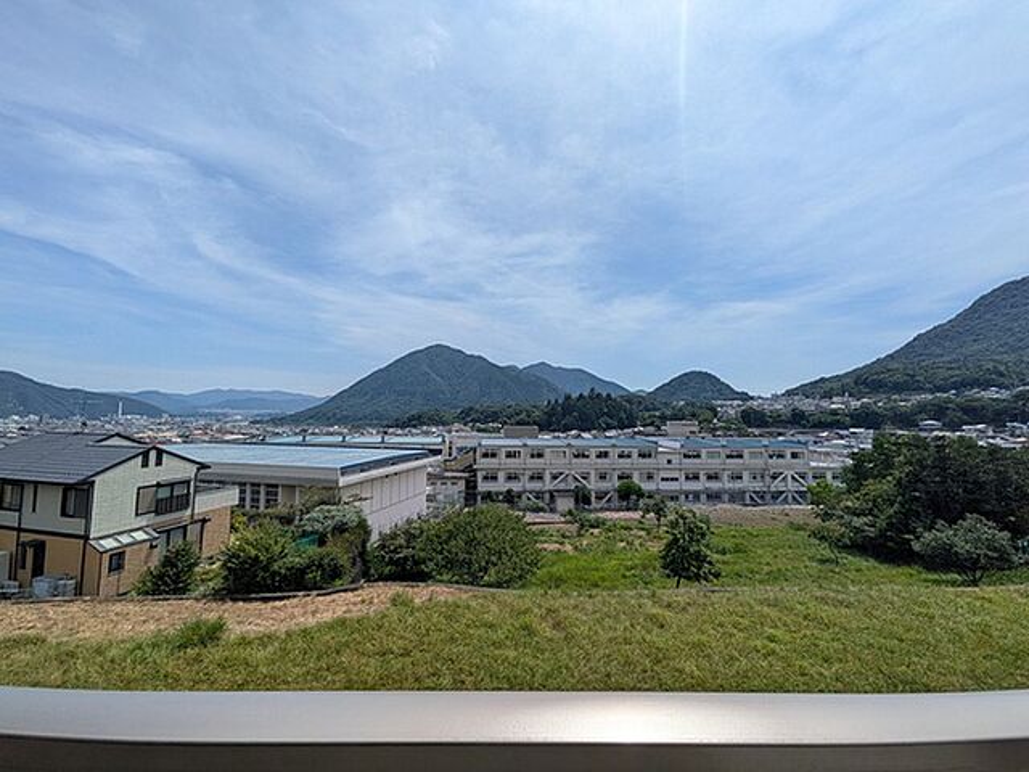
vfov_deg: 85.7
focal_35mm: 14
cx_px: 514
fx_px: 416
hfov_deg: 102.1
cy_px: 386
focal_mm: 1.85
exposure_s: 1/3322
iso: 66
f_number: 2.2
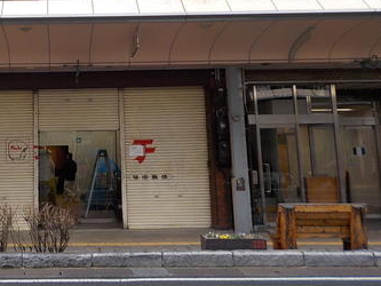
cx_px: 64
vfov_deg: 26.5
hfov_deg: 34.2
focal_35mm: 54
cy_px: 51
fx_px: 595
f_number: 3.3
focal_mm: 4.1
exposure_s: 1/60
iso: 125
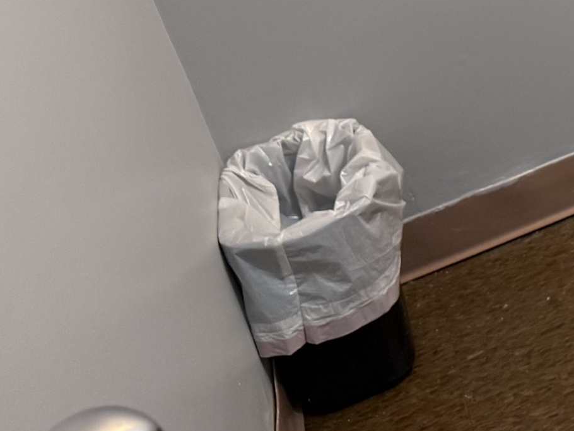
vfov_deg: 17.2
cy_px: -126
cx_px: 898
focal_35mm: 81
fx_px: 1343
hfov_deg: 20.2
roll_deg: +10.8
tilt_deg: -20.7
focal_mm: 6.76
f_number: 1.78
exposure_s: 1/120
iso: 200
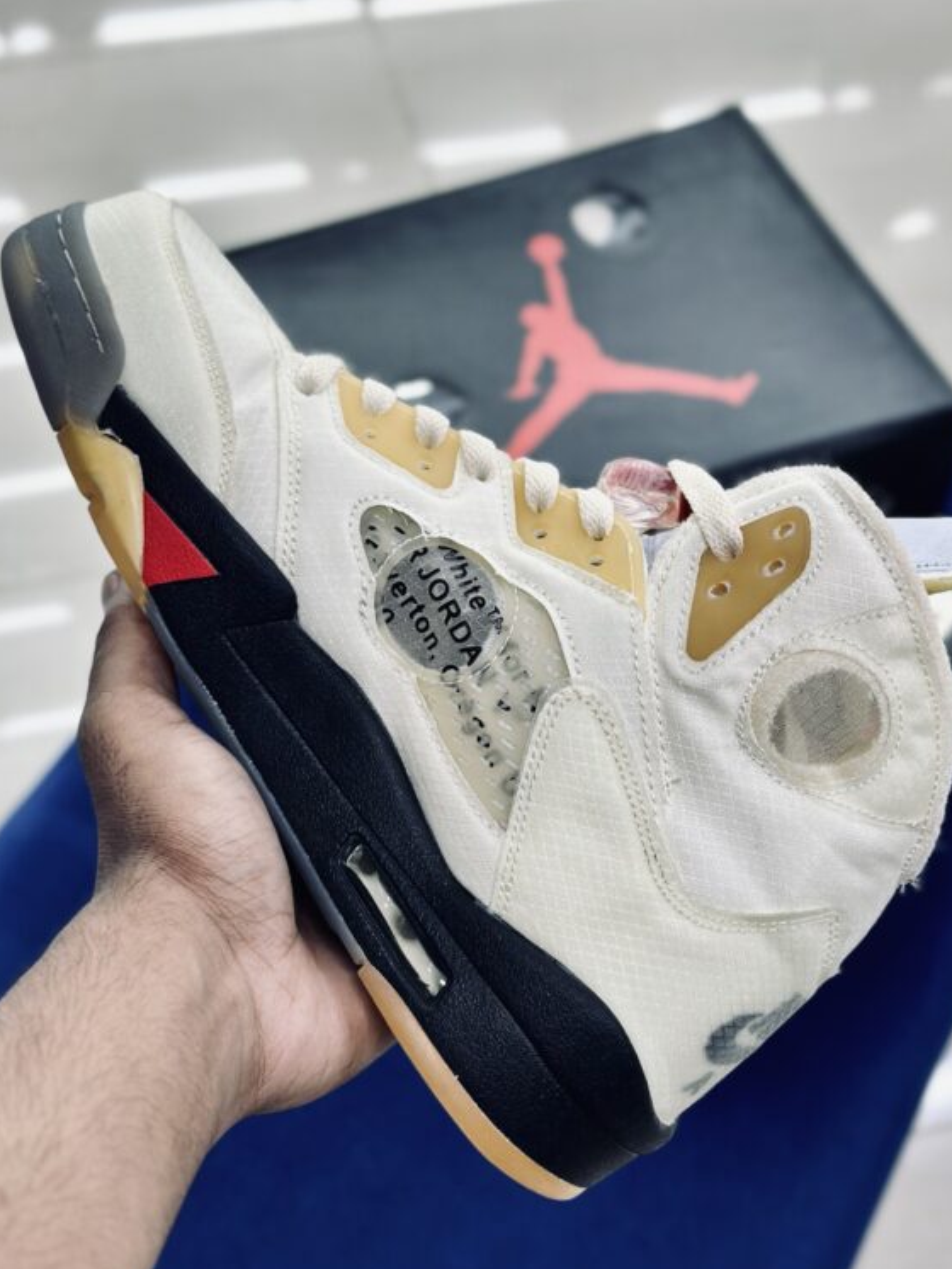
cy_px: 697
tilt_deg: -54.2
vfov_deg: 32.1
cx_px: 503
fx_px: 2199
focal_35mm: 60
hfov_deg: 24.4
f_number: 1.78
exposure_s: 1/100
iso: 64
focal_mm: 6.86
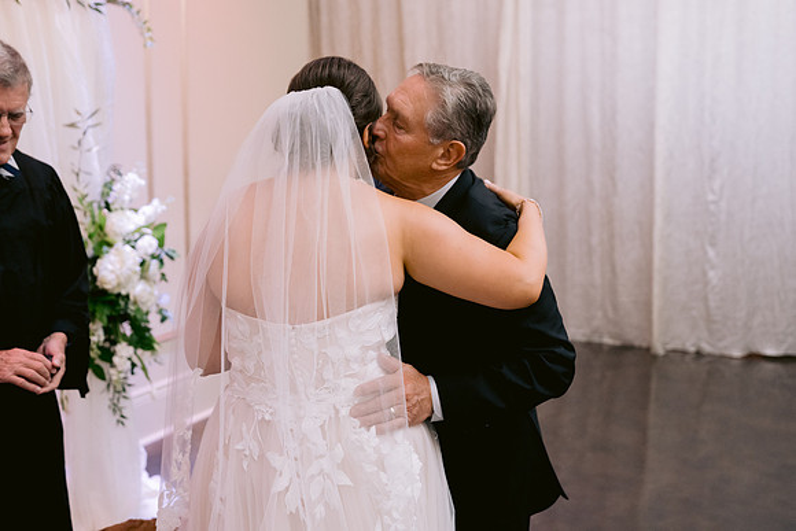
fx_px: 852
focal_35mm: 39
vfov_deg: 34.6
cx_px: 438
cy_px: 239
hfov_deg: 50.0
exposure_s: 1/160
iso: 1600
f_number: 2.8
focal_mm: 35
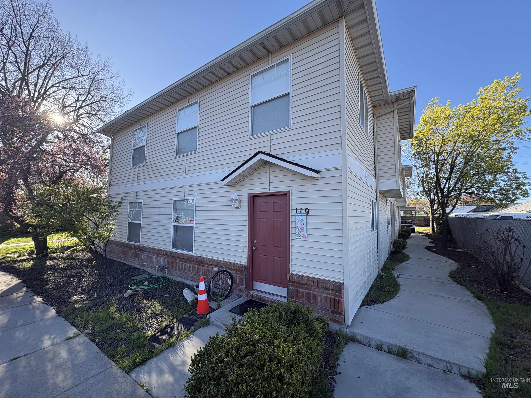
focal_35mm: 14
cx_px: 266
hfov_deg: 102.1
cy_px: 199
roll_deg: -0.3
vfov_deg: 85.7
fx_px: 215
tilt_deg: +5.9
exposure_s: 1/399
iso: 40
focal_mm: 2.22
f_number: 2.2
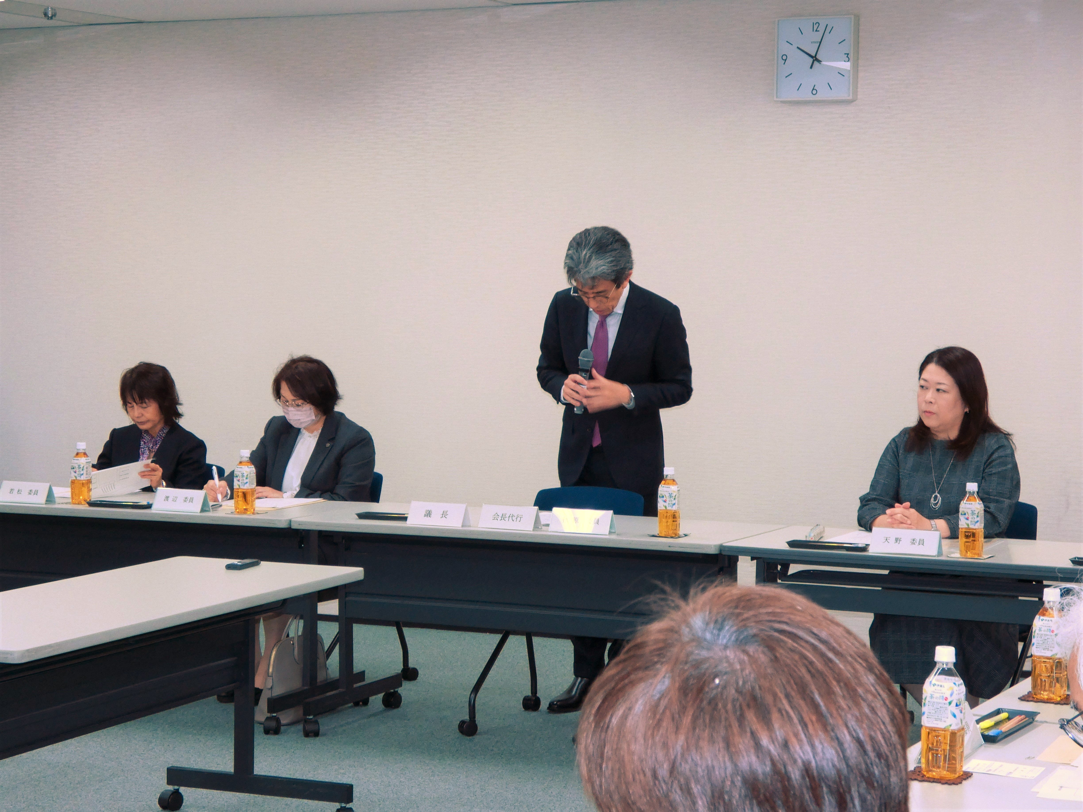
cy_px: 406
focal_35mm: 74
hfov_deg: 26.3
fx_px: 2315
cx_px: 542
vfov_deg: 19.9
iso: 250
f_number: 4.4
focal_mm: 13.3
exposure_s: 1/60
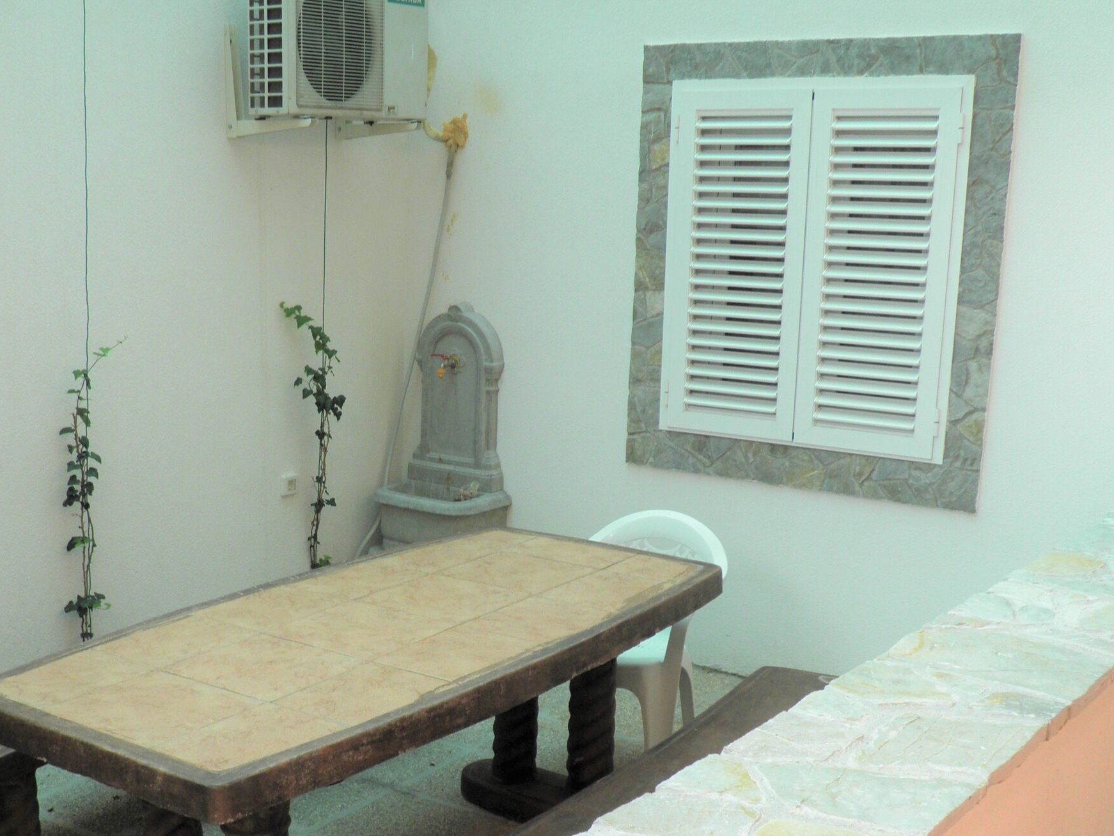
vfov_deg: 31.8
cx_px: 392
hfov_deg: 41.6
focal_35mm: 45
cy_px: 589
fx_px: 1448
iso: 50
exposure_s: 1/40
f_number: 2.8
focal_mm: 4.9
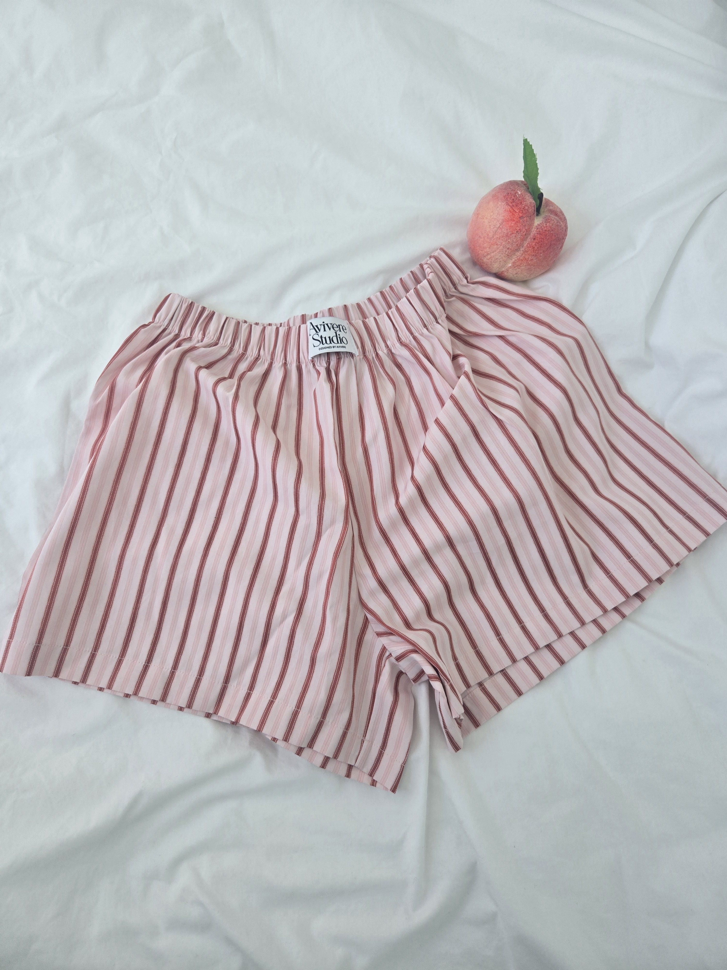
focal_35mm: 23
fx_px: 644
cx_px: 364
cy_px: 485
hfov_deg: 58.9
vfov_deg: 73.9
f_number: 1.8
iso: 80
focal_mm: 5.4
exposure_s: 1/769
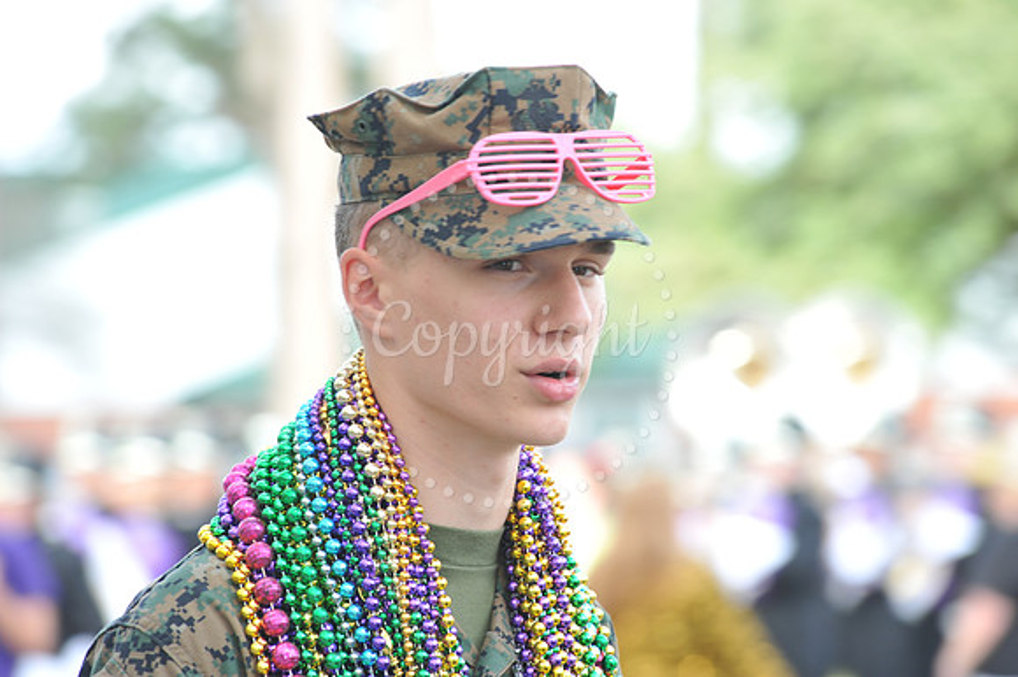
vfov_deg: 6.9
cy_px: 338
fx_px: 5652
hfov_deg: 10.3
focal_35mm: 200
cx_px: 509
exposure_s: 1/80
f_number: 7.1
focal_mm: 200
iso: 250
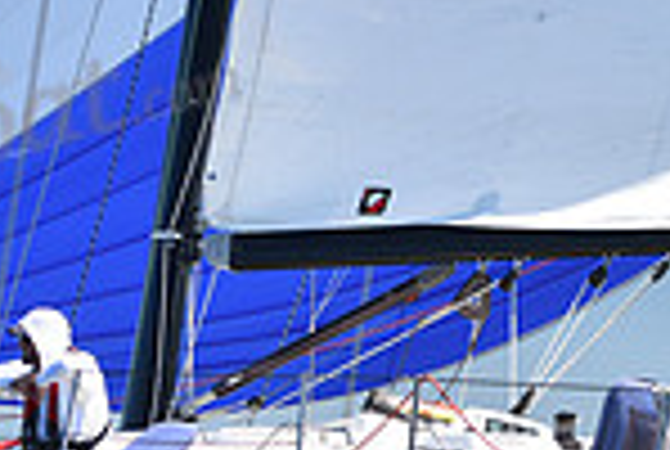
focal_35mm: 272
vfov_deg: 5.1
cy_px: 317
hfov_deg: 7.6
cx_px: 477
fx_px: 5072
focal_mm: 70
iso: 250
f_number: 3.5
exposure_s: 1/800
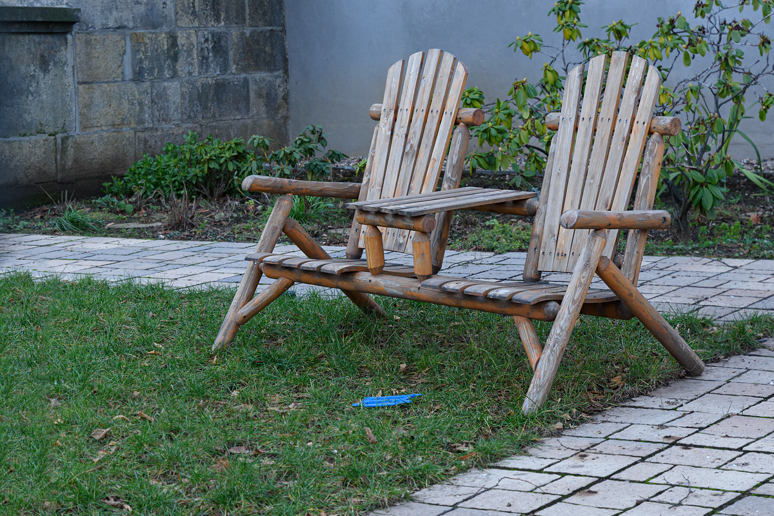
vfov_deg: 19.7
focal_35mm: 69
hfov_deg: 29.2
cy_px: 258
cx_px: 387
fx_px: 1483
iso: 280
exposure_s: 1/200
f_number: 5.6
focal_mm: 46
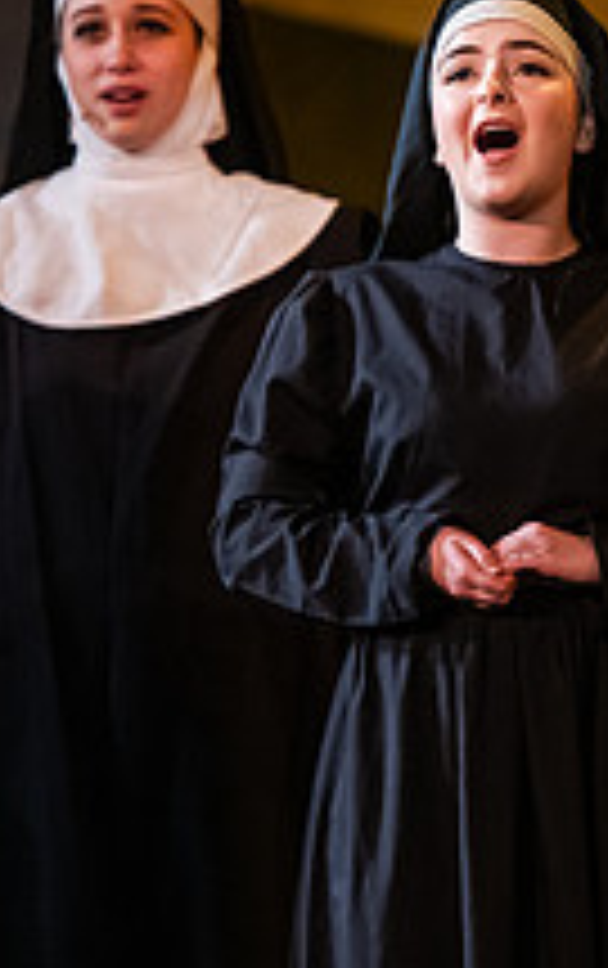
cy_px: 398
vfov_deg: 4.1
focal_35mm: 508
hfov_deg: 2.6
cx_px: 536
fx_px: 13423
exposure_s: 1/200
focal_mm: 185
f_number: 3.2
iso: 4000
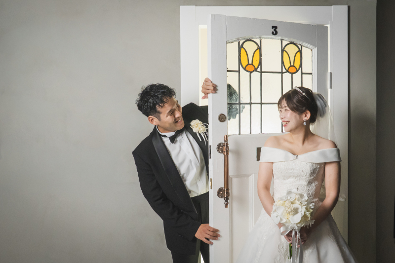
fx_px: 395
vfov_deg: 36.9
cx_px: 198
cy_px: 132
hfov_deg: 53.1
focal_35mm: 36
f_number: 5
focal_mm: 24
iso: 3200
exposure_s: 1/125
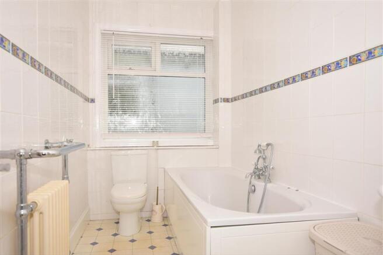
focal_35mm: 21
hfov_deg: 81.2
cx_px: 192
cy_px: 128
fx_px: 223
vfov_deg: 59.5
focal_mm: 14
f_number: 5.6
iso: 200
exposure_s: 1/125
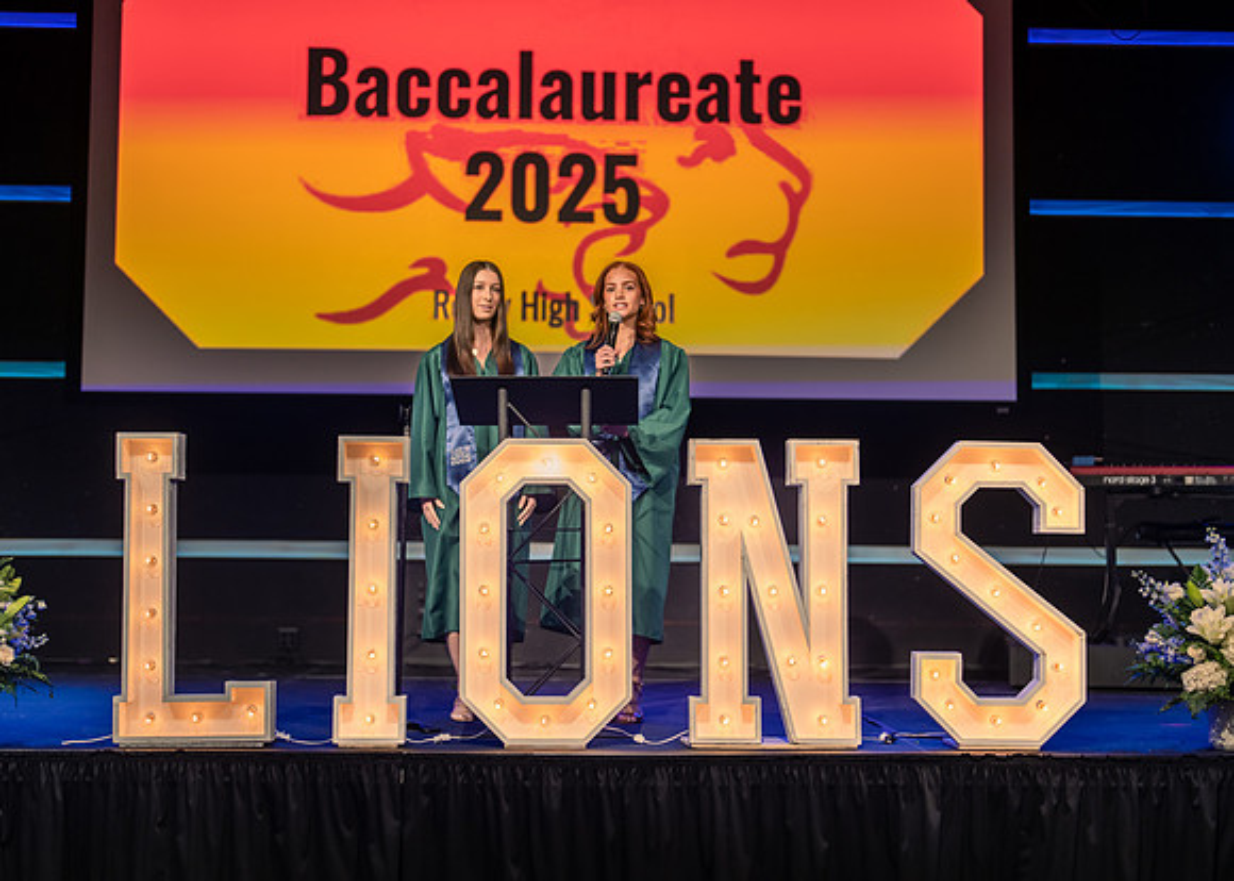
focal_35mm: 54
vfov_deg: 26.4
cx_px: 617
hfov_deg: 36.3
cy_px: 440
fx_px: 1881
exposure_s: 1/500
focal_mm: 50
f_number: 1.2
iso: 500
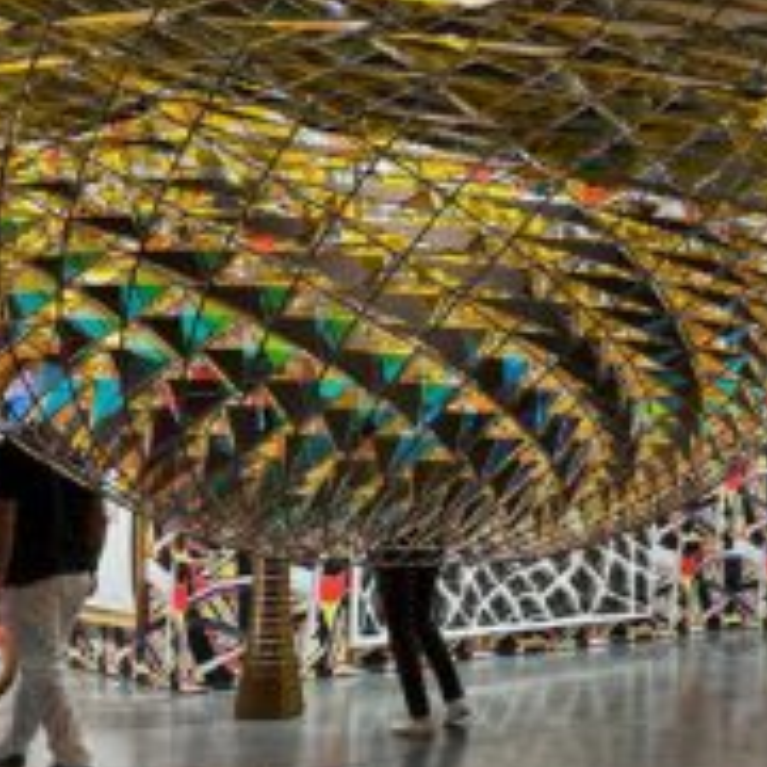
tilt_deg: -0.3
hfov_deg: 28.5
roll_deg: -0.4
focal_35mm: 53
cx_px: 891
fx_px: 1329
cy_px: 460
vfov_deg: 32.1
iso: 250
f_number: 1.78
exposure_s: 1/120
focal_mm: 6.86
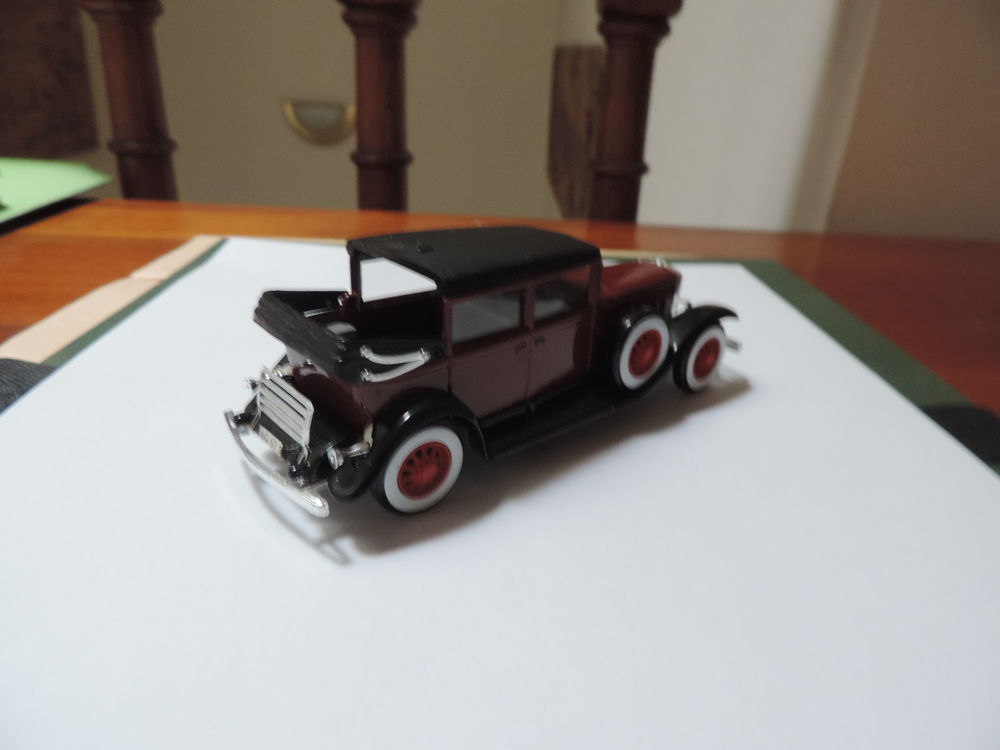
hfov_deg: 71.6
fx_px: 693
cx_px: 500
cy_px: 375
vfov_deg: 56.8
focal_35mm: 24
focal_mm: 4.3
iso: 400
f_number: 3
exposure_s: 1/8
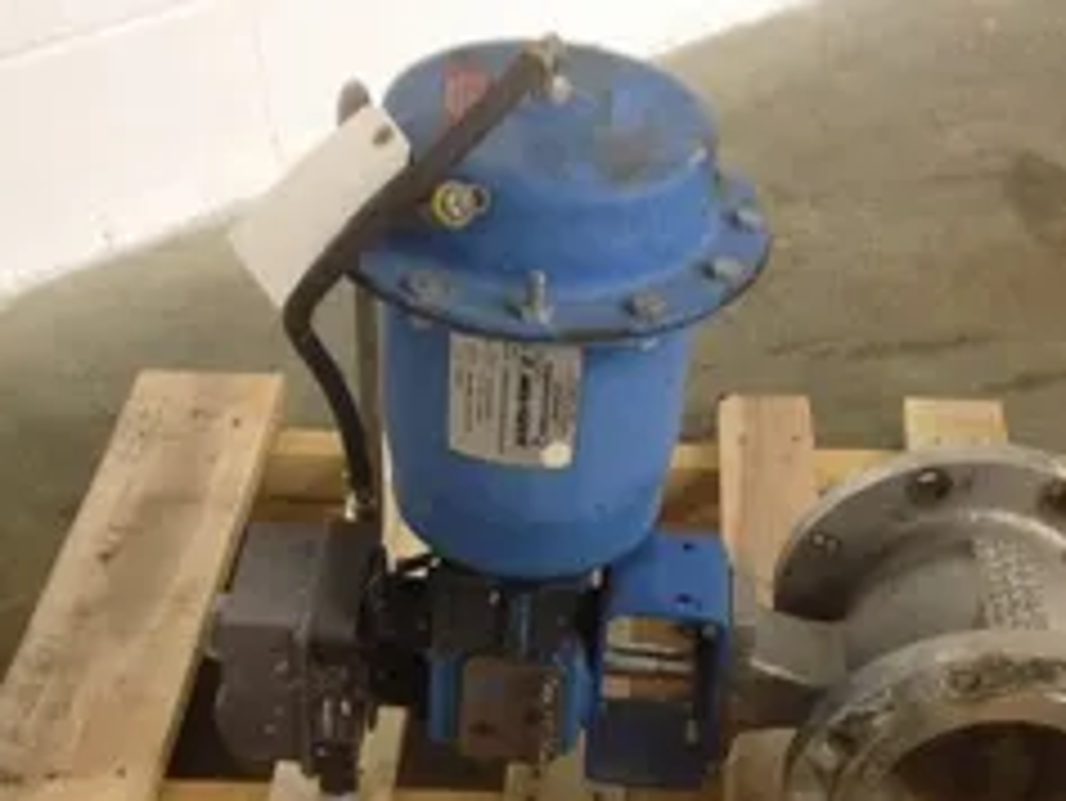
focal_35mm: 59
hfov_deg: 32.6
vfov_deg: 24.5
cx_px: 648
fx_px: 1818
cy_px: 621
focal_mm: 4.28
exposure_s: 1/20
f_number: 2.4
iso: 250
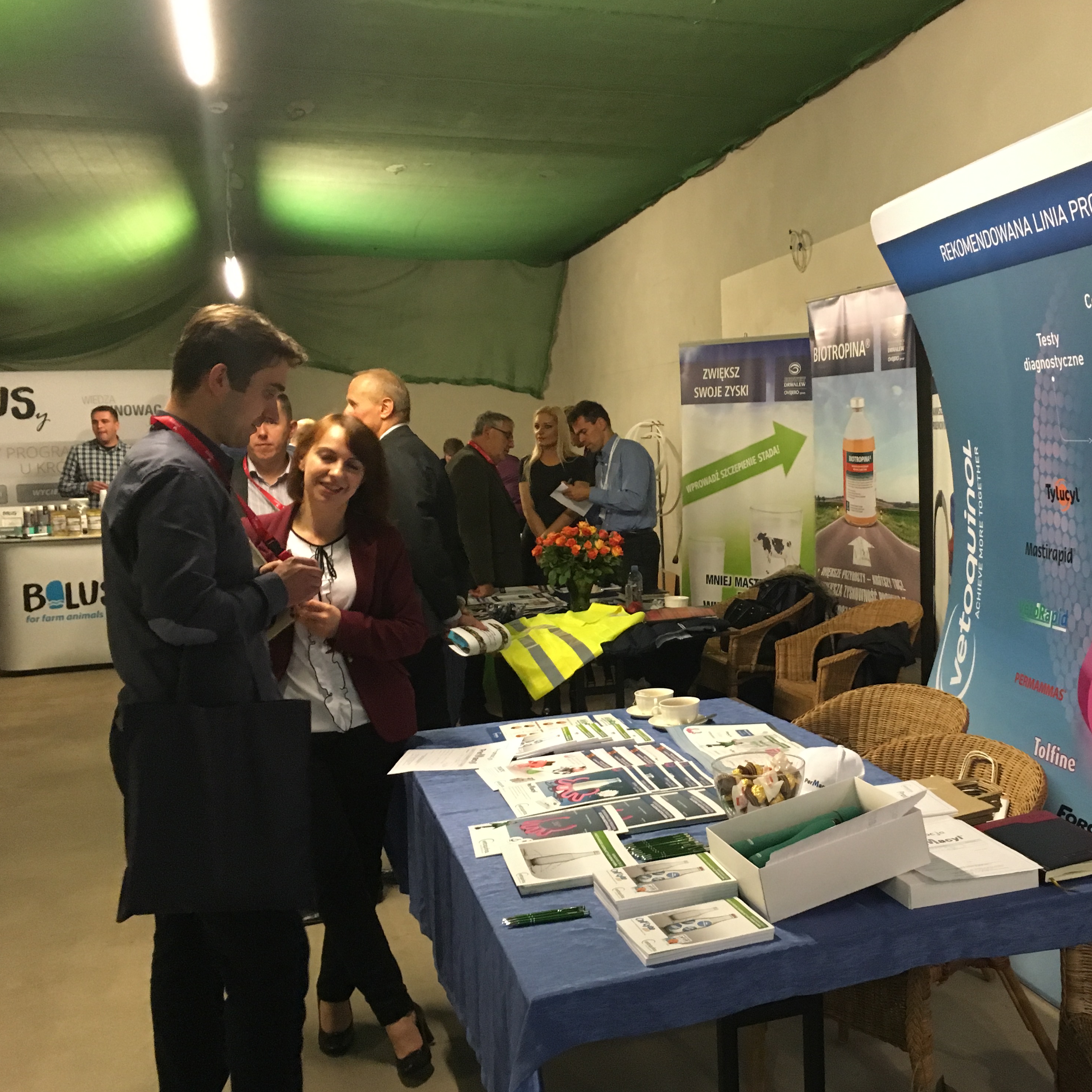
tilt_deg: -6.0
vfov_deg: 47.2
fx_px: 1249
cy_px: 551
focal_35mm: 35
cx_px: 737
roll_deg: +1.8
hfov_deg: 46.4
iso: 200
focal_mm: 4.15
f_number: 2.2
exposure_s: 1/17
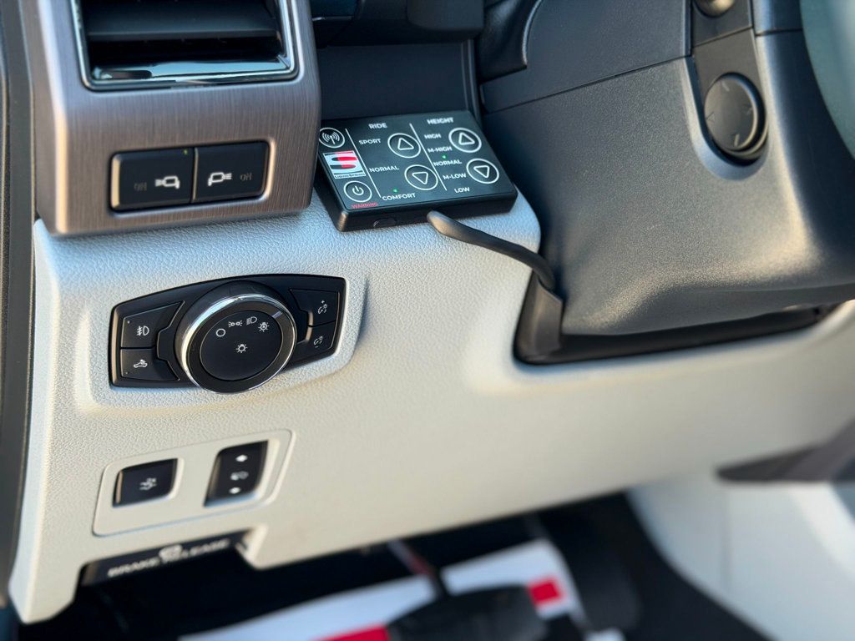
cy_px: 320
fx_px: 1186
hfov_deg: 39.7
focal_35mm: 48
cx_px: 428
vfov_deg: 30.3
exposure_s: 1/219
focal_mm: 6.76
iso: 64
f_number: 1.78
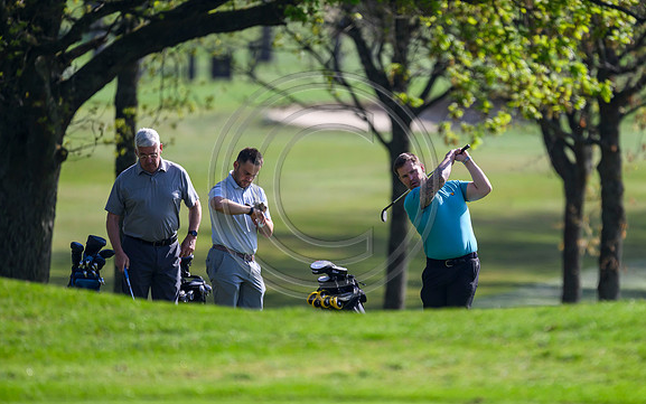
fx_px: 12592
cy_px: 216
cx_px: 404
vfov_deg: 1.8
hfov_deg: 2.9
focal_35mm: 715
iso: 500
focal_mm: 560
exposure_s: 1/3200
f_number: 4
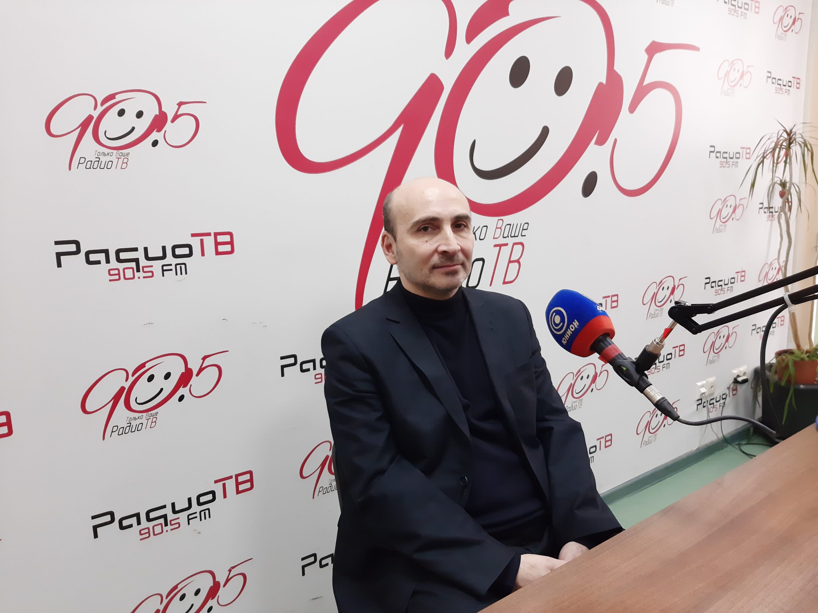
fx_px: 614
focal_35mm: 26
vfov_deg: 53.0
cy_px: 306
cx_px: 409
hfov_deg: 67.3
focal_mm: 3.93
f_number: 1.7
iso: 250
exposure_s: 1/50
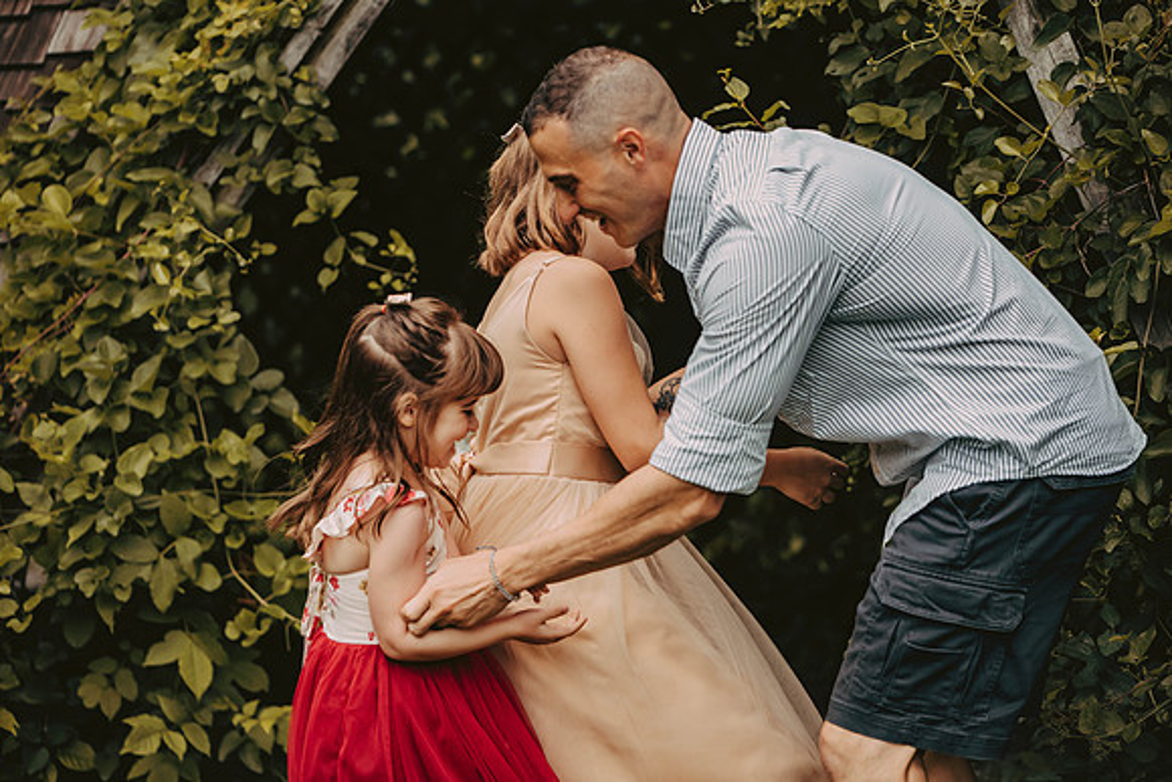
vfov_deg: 11.8
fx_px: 3777
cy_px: 391
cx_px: 586
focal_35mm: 116
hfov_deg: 17.6
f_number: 2.8
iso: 640
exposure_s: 1/2000
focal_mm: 116
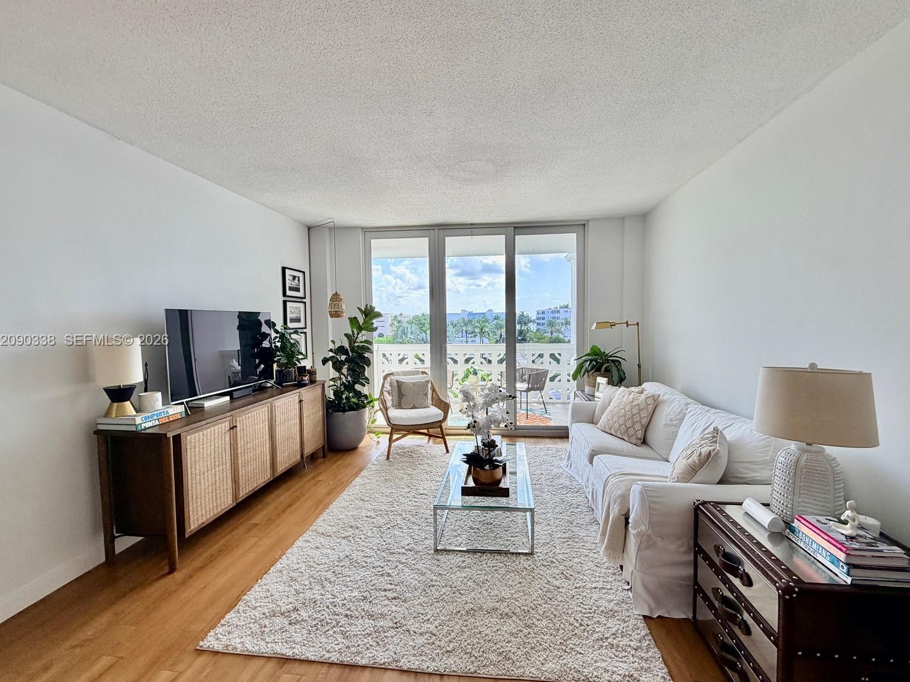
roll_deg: +0.5
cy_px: 341
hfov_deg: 98.1
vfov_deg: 81.8
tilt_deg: -2.9
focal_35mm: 15
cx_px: 467
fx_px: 394
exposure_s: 1/121
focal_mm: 2.22
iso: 100
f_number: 2.2
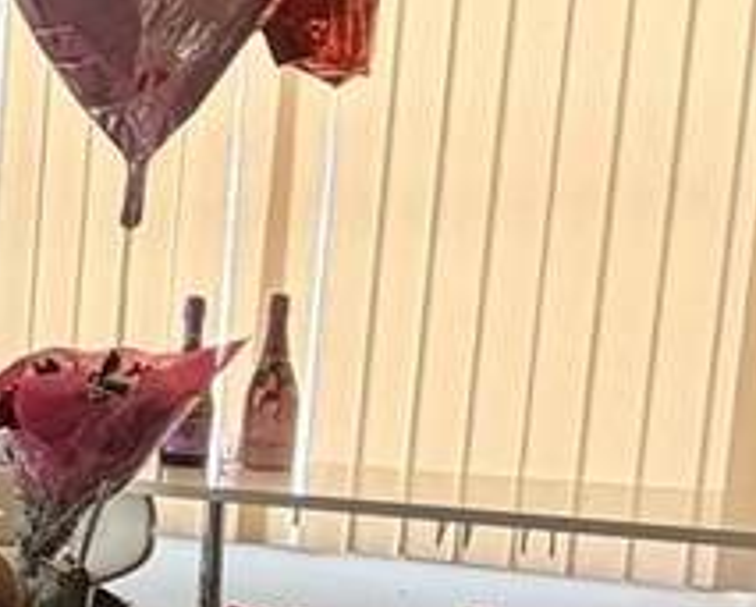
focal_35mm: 82
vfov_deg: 18.6
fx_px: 1837
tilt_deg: -7.1
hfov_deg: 15.8
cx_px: -912
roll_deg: +0.1
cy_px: 447
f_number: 2.2
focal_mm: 2.22
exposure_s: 1/121
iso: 200
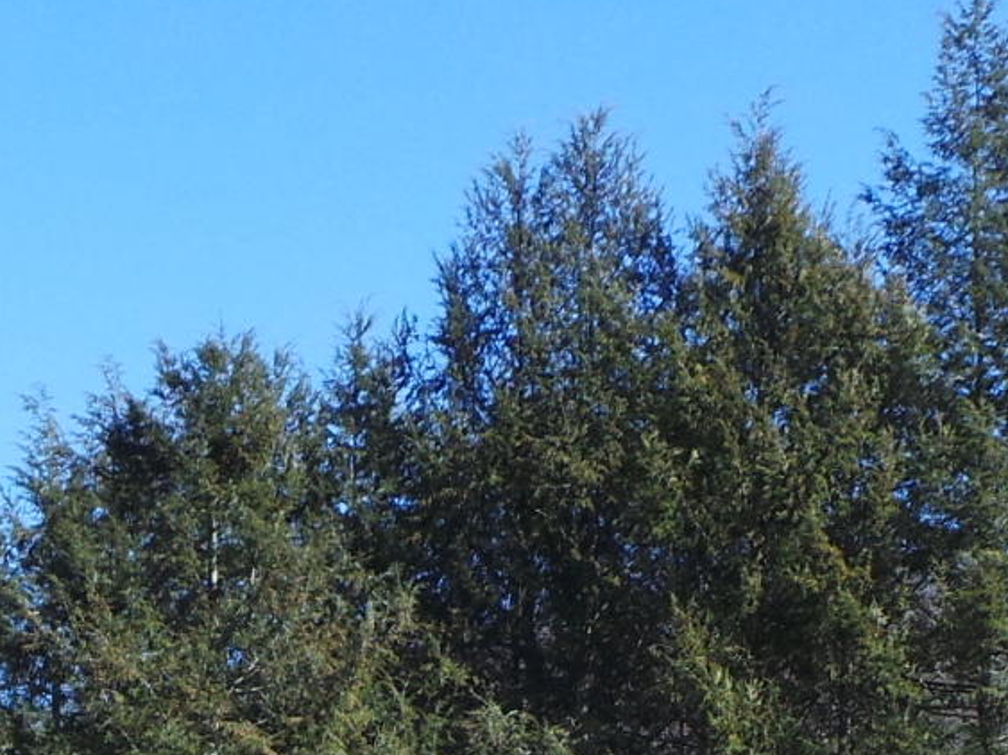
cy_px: 1192
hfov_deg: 13.3
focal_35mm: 148
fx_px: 4309
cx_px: 399
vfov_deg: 9.7
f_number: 4
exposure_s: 1/500
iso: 100
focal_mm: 7.5
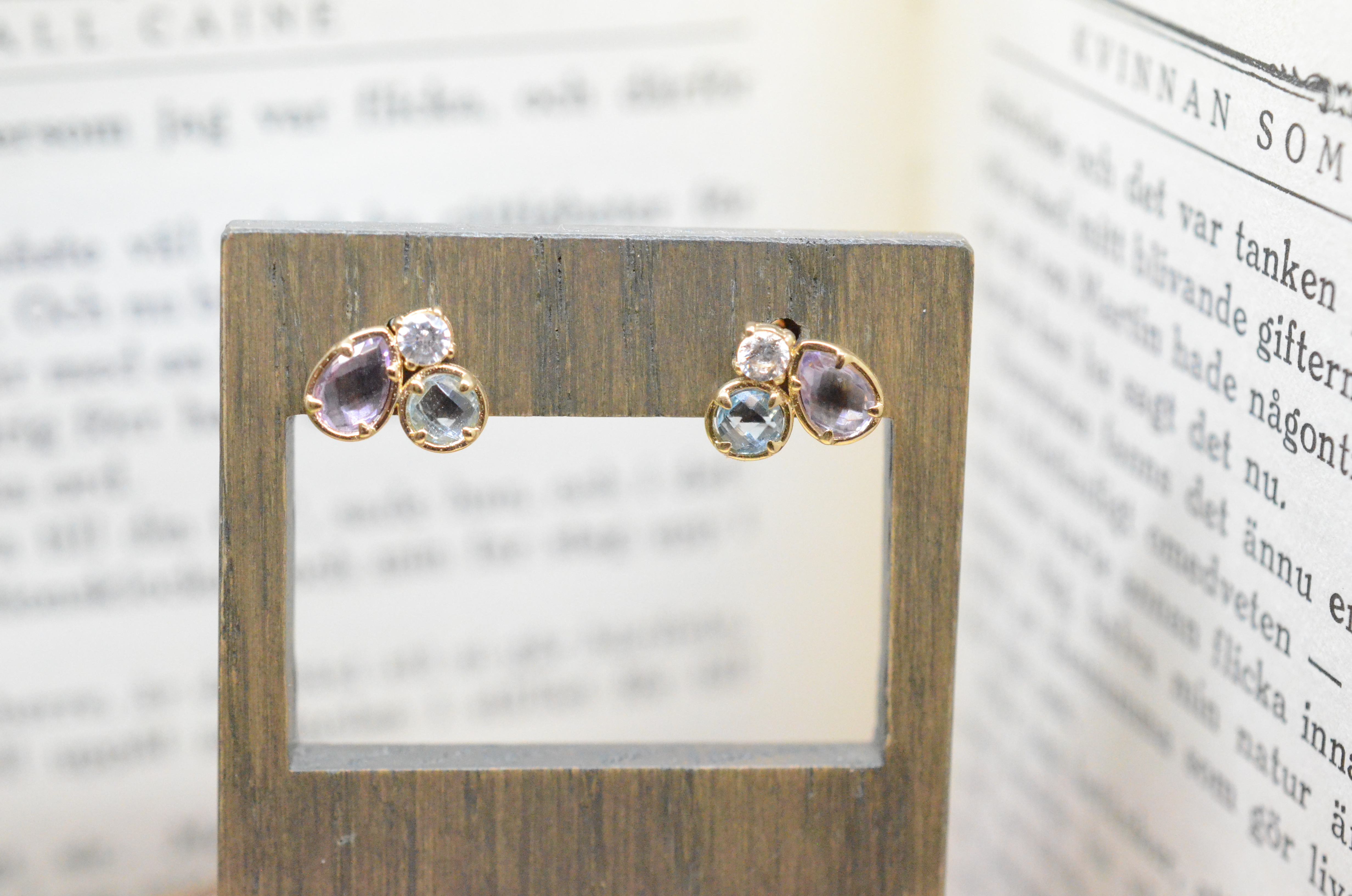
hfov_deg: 33.5
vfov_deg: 22.5
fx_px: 2249
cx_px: 676
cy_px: 448
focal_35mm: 60
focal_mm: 40
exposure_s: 1/1000
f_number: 6.3
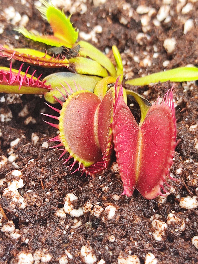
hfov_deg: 53.1
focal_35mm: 26
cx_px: 99
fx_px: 198
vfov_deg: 67.3
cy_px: 132
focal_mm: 4.74
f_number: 1.79
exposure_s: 1/33
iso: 128
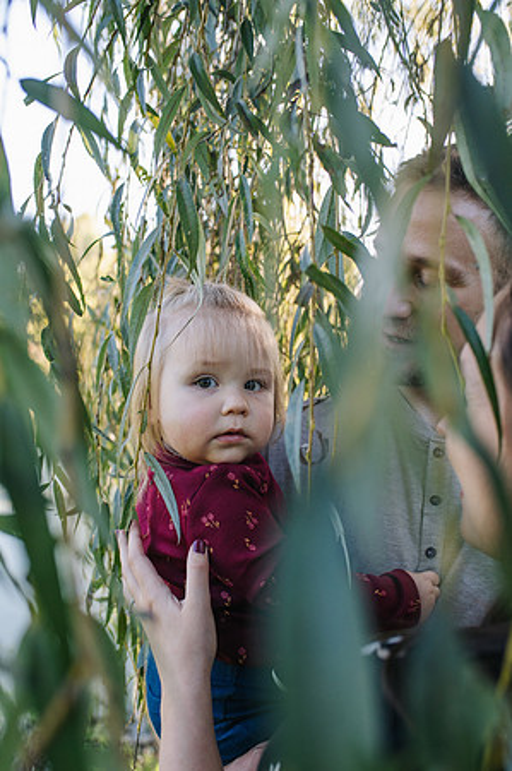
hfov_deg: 37.8
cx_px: 256
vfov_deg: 54.5
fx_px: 748
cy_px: 386
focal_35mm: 35
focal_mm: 35
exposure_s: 1/400
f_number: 3.5
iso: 800
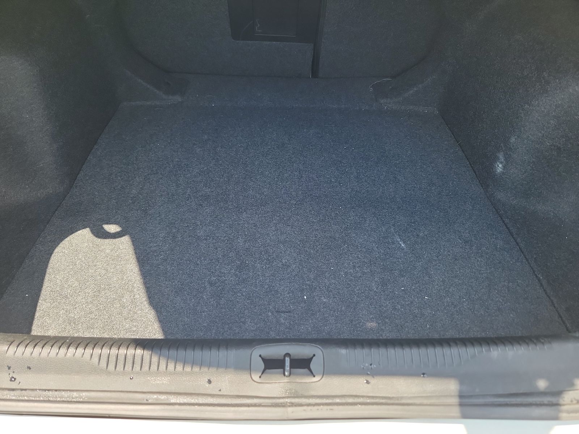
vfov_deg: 56.8
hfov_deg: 71.6
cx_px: 290
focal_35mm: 24
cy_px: 217
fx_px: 401
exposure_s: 1/119
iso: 66
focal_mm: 6.7
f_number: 1.8
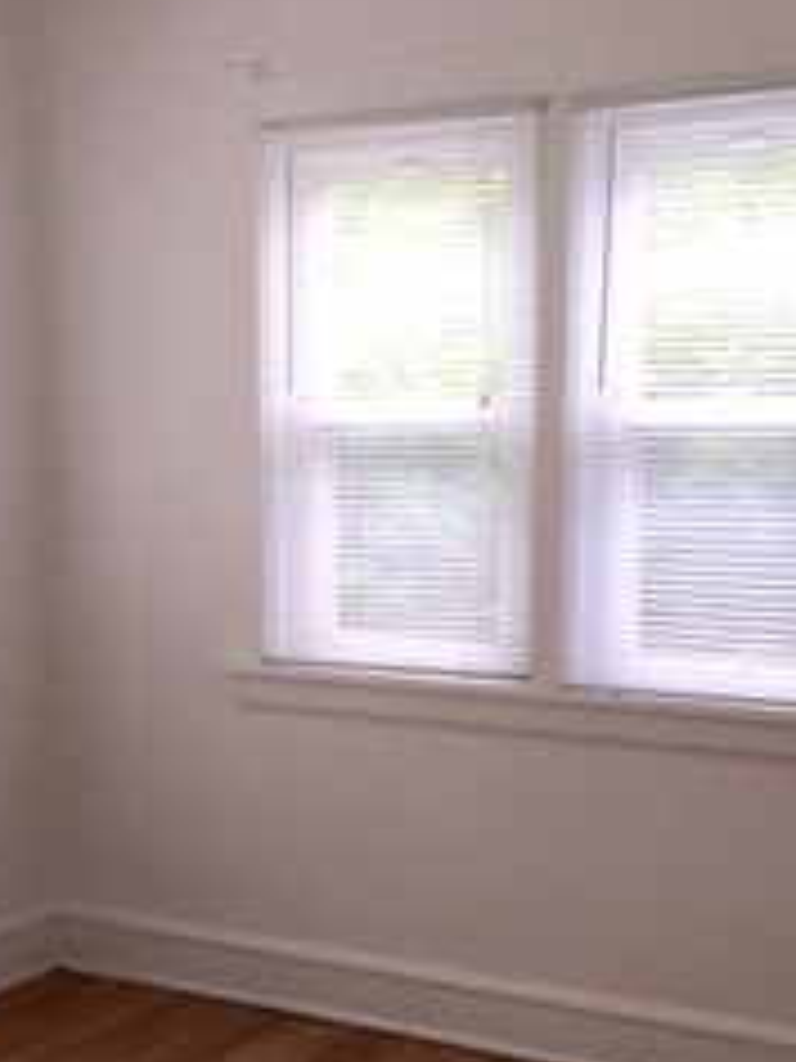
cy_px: 756
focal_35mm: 59
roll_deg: +0.0
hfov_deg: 24.8
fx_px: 1809
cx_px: 315
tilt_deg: -11.1
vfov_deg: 32.3
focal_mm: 4.15
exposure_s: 1/120
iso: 40
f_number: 2.2
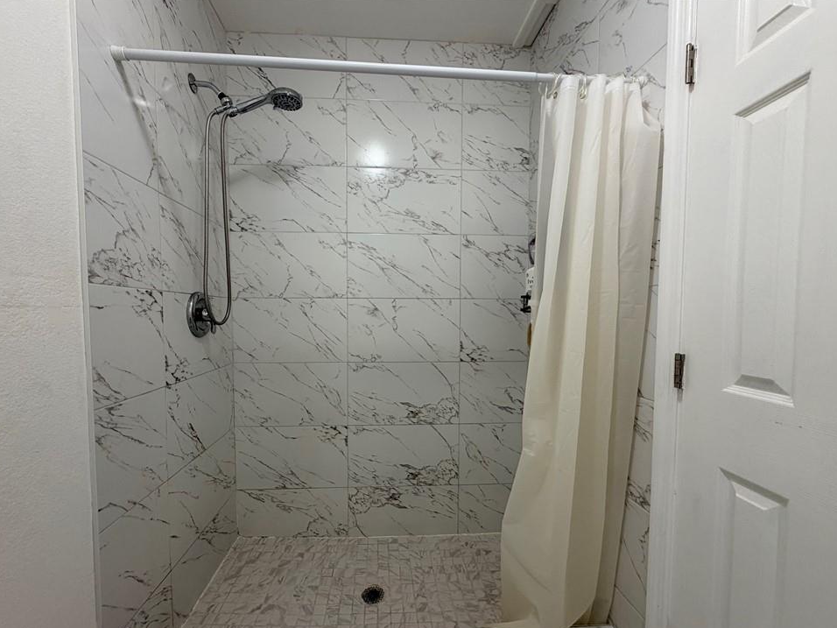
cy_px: 331
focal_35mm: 15
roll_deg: +0.3
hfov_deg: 98.1
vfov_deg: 81.7
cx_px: 398
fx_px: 363
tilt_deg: -3.2
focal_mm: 2.22
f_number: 2.2
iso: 160
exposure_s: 1/60
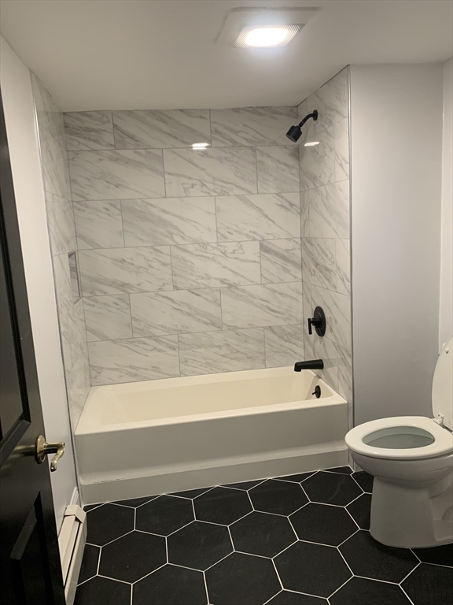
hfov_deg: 53.1
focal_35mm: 26
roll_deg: +2.5
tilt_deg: -7.4
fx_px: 454
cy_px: 302
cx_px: 226
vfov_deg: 67.3
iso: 160
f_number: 1.8
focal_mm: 4.25
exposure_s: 1/60
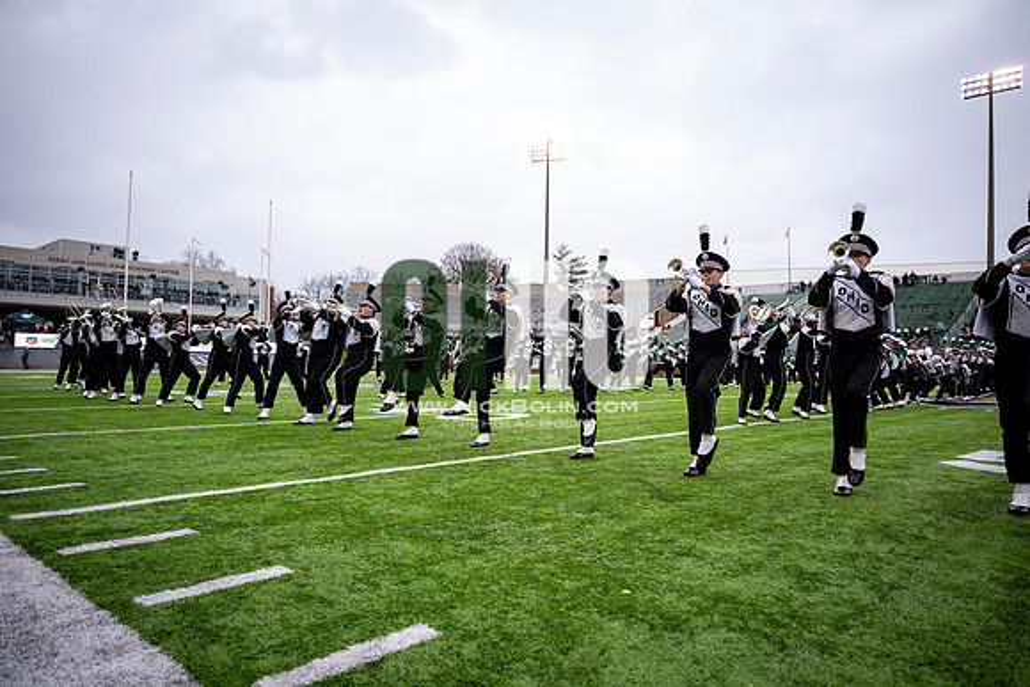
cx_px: 515
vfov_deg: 53.2
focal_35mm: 24
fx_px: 687
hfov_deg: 73.7
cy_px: 344
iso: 160
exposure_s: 1/500
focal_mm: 24
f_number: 2.8
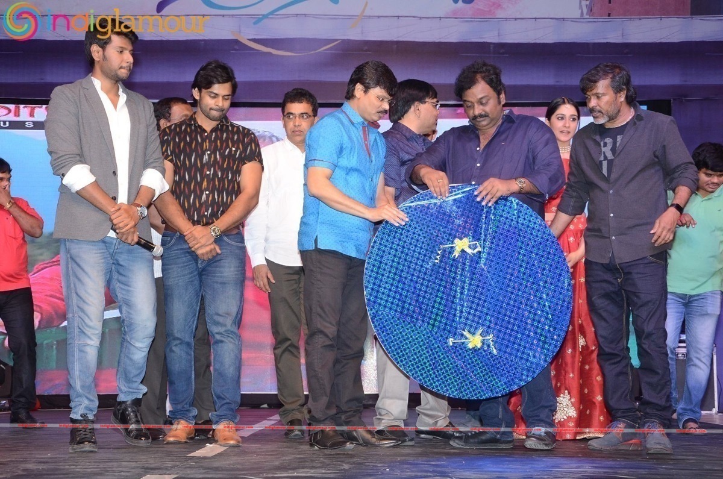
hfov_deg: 28.1
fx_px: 1443
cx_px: 362
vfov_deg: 18.8
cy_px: 240
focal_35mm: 72
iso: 1250
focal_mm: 48
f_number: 5.6
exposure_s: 1/125
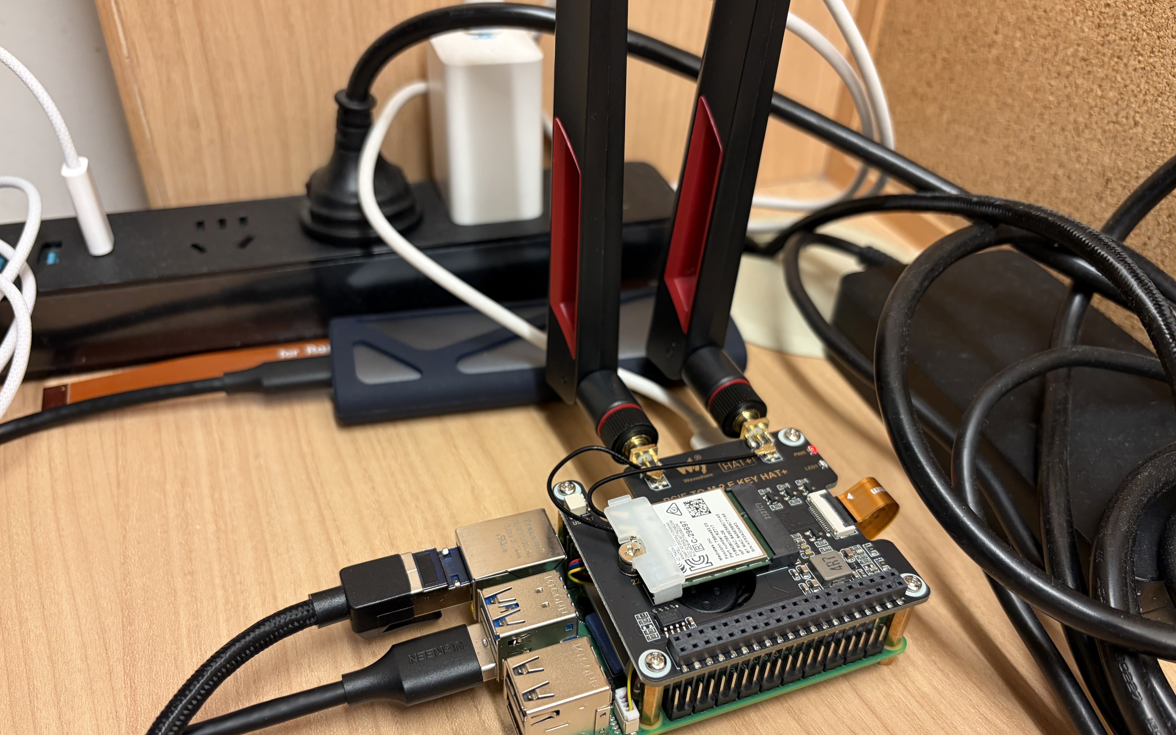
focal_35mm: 28
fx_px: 897
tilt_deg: -39.6
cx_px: 593
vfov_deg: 44.4
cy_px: 426
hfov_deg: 66.5
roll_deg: -2.4
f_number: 1.6
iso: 125
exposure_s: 1/50
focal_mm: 5.96
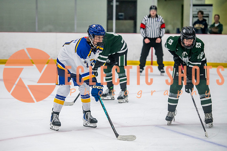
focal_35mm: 134
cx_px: 105
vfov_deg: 10.2
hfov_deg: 15.2
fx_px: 848
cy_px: 81
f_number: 3.2
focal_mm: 125
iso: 2000
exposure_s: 1/640
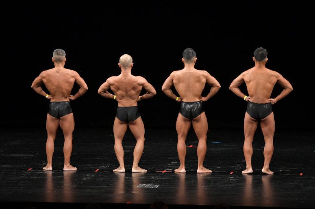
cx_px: 158
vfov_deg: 6.8
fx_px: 1767
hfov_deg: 10.2
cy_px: 104
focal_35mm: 202
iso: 2500
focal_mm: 135
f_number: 5.6
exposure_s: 1/400
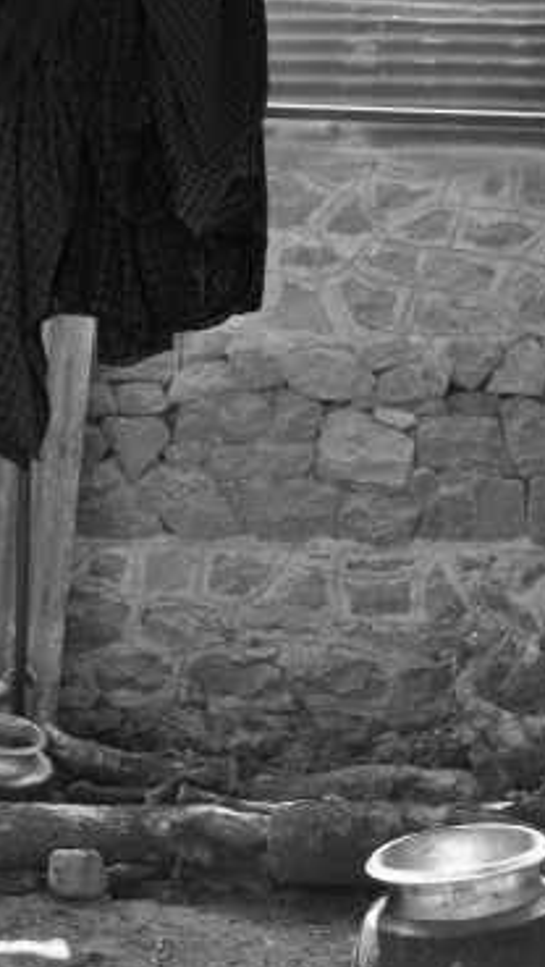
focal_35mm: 87
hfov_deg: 13.7
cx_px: 8
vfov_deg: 24.4
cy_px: 480
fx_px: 2232
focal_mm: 34
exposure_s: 1/125
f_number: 5.6
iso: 320
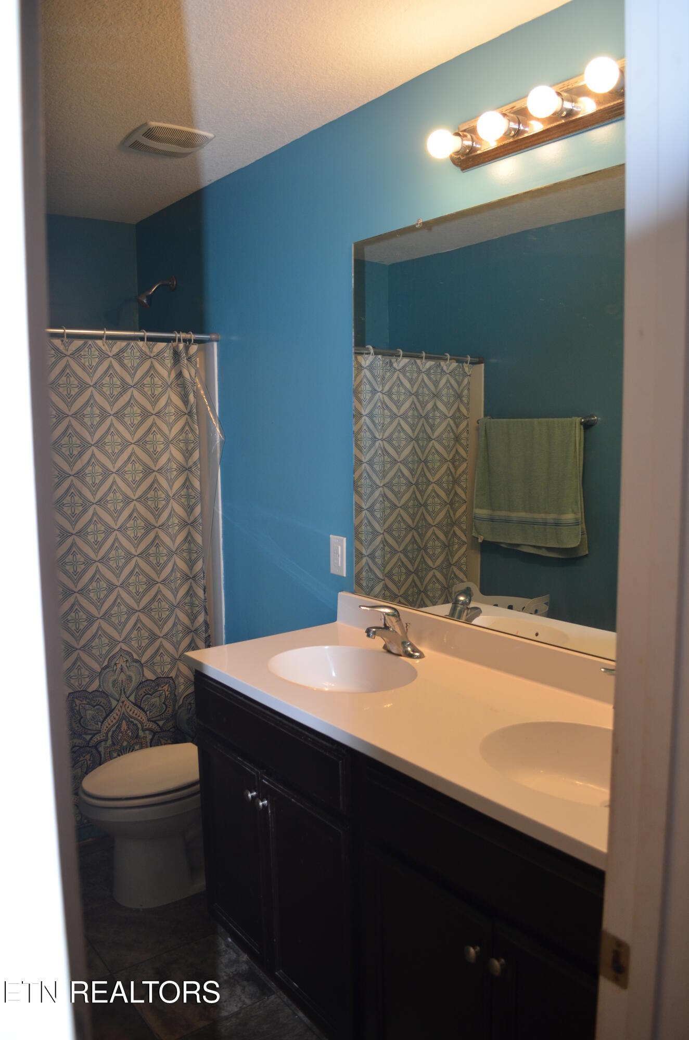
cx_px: 344
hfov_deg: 47.7
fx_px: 779
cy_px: 520
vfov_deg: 67.5
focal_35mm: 27
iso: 400
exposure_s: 1/100
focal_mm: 18
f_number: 3.5
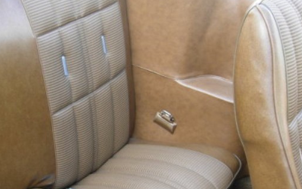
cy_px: 147
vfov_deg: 21.4
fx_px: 494
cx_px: 112
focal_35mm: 60
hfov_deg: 33.8
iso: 50
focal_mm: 7.5
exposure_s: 1/71.8
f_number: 3
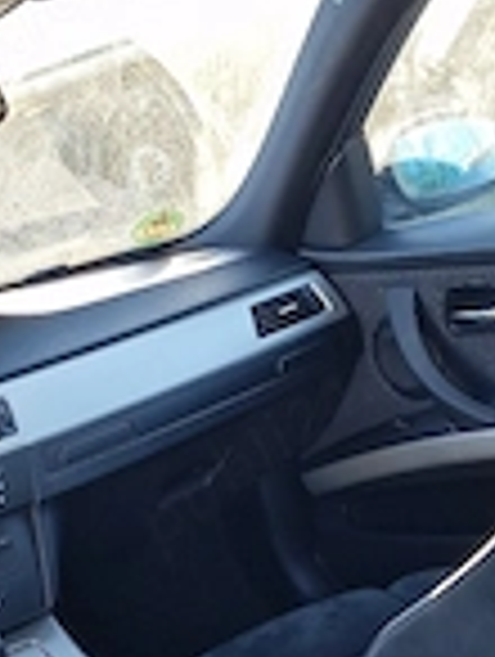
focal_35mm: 63
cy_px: 490
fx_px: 1198
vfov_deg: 30.2
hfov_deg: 22.6
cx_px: 27
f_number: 1.8
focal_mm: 6.4
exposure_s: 1/100
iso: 53
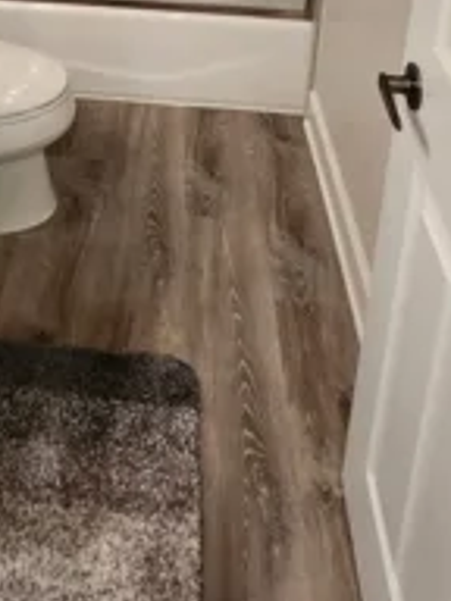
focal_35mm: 38
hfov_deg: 37.0
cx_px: 122
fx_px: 660
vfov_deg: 36.3
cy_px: -141
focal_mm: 1.74
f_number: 2.2
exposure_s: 1/60
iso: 320
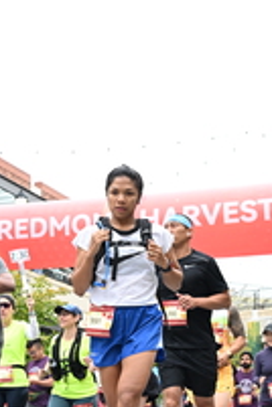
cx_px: 88
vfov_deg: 23.8
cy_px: 259
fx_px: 963
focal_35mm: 85
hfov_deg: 16.0
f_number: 4
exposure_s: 1/640
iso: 2000
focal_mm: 31
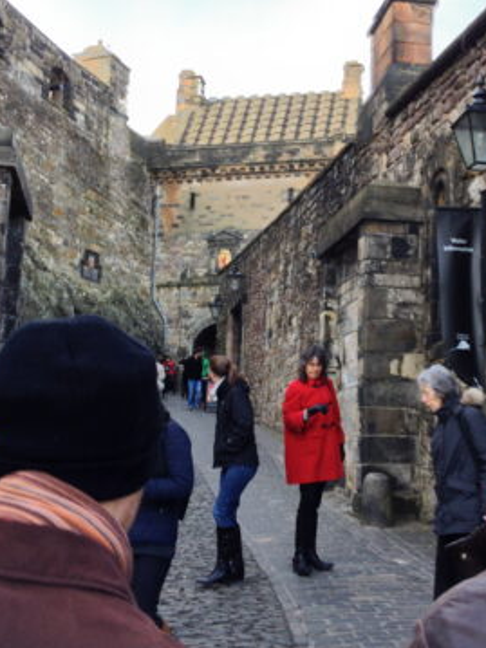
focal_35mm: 52
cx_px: 285
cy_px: 306
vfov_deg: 36.8
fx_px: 974
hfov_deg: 28.0
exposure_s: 1/139
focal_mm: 4.28
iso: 50
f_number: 2.4
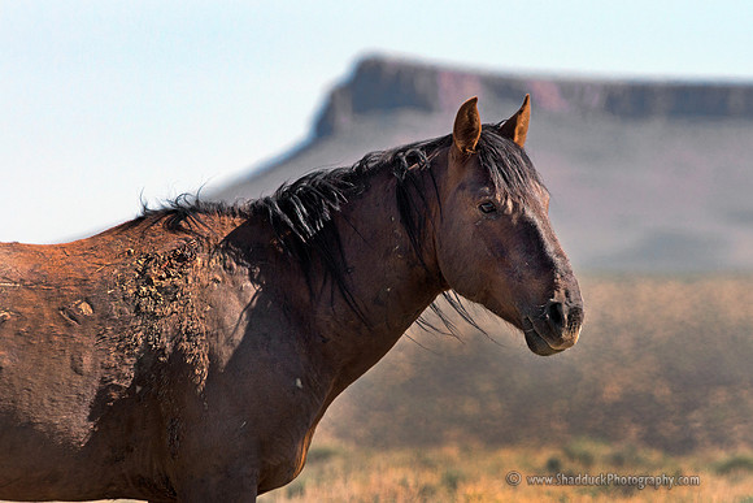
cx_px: 376
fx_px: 8787
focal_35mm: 420
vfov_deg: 3.3
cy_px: 252
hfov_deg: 4.9
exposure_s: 1/1250
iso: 320
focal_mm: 280
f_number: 6.3
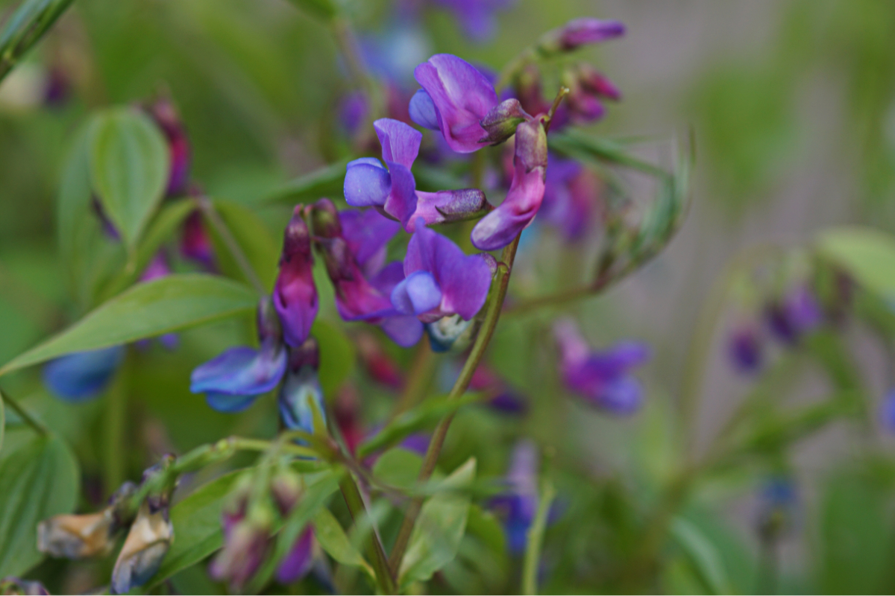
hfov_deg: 13.7
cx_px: 448
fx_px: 3729
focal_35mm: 150
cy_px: 298
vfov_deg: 9.1
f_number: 4
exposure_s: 1/160
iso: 160
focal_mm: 100
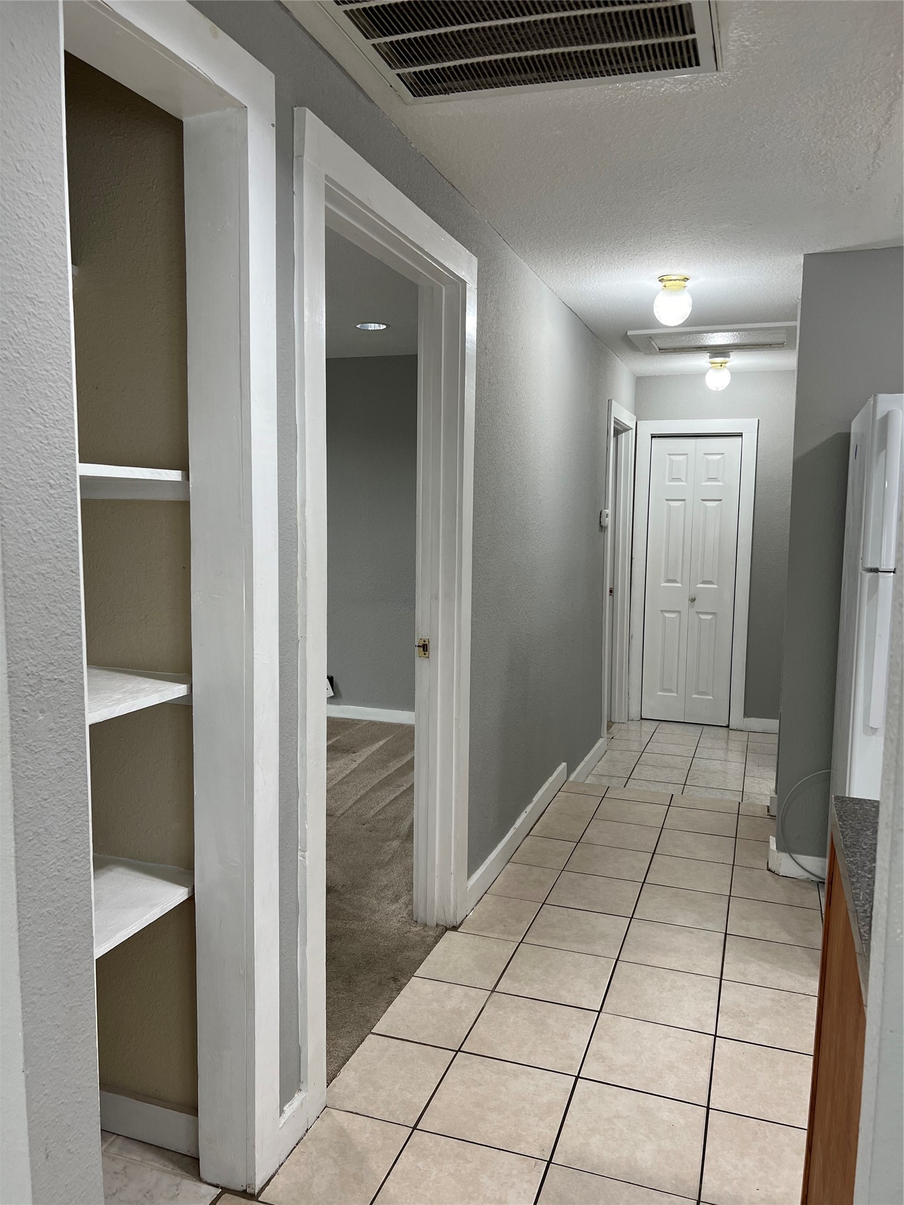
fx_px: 905
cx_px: 452
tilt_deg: -7.3
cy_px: 602
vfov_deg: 67.3
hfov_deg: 53.1
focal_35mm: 26
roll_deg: +1.1
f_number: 1.5
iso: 64
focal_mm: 5.7
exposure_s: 1/120
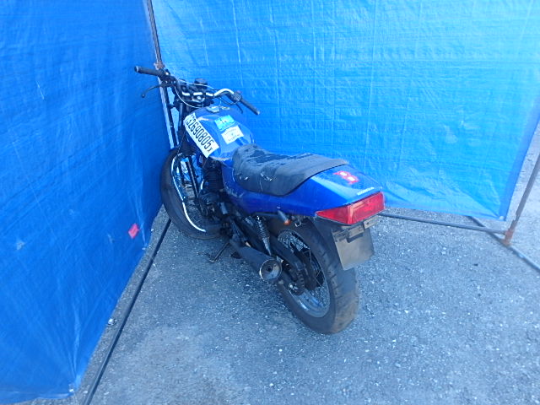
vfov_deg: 63.4
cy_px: 202
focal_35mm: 21
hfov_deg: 79.0
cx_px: 270
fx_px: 328
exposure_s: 1/60
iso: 160
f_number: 3.5
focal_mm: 3.7
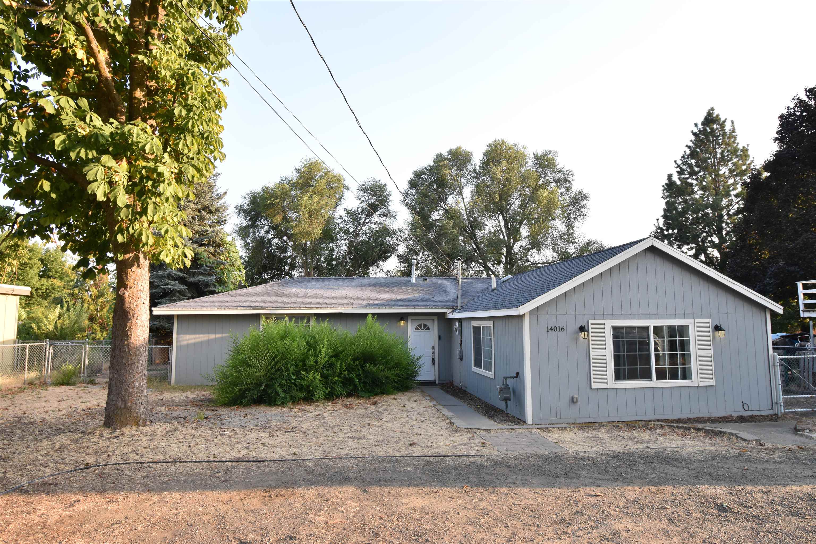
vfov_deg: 59.5
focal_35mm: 21
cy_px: 272
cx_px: 408
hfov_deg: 81.2
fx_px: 476
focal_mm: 14
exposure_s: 1/160
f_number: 8
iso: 400
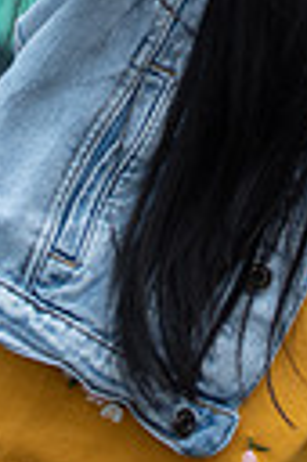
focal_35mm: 246
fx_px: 3155
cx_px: 206
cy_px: -263
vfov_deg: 8.2
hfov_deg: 5.6
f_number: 2.8
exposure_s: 1/125
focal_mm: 70
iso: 250
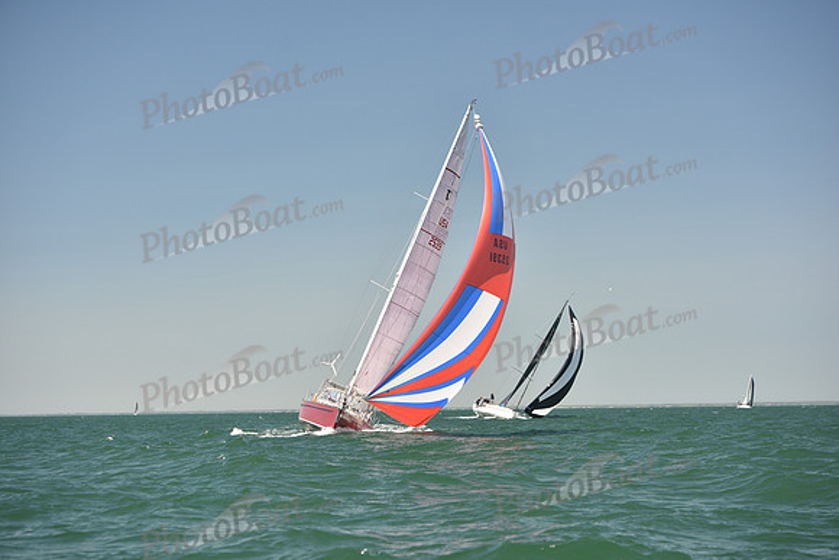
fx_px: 1911
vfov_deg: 16.7
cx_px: 420
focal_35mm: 82
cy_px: 280
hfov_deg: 24.8
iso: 250
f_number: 4.5
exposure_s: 1/800
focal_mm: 82
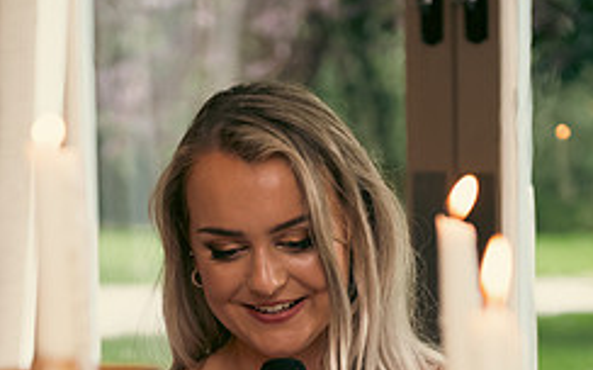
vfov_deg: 7.3
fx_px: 2858
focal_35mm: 177
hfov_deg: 11.8
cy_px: 437
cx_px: 216
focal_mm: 70
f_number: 3.5
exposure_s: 1/160
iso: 400
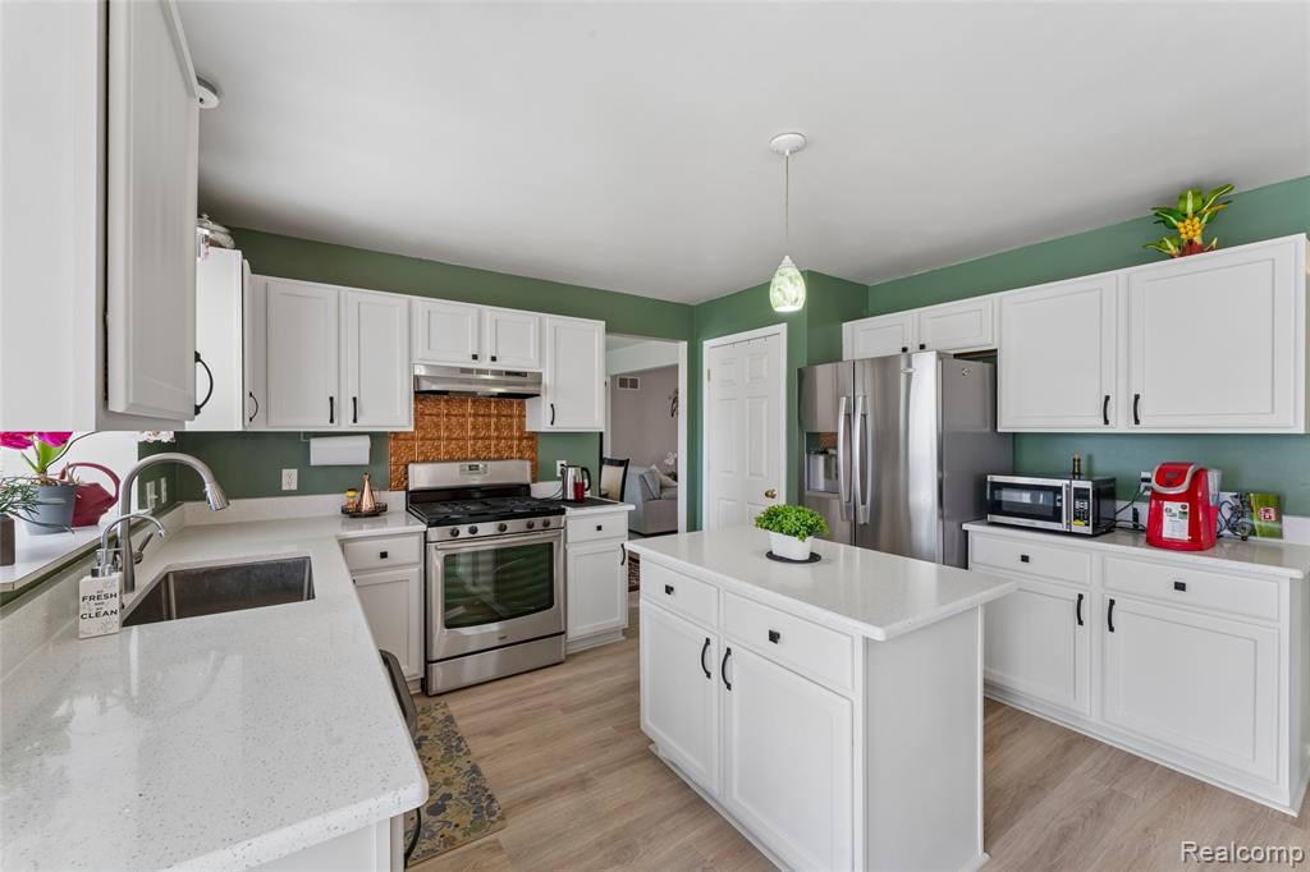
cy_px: 436
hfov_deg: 104.3
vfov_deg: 81.2
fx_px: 509
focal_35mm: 14
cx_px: 655
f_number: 13
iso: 400
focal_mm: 14
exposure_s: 1/10
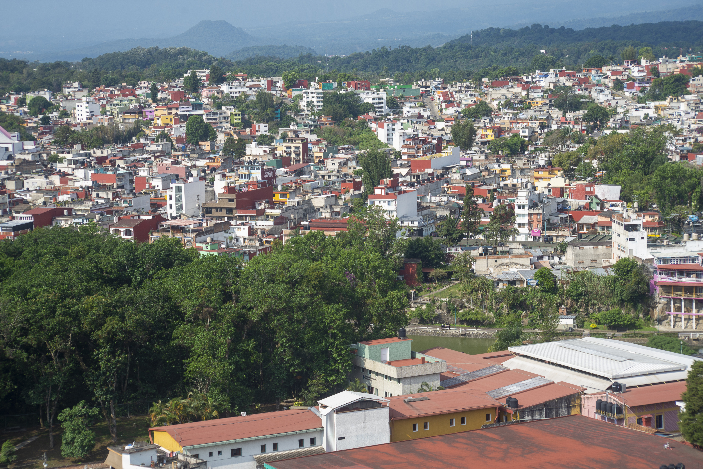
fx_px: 1680
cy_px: 234
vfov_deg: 15.9
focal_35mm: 86
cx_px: 352
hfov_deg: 23.6
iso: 100
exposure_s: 1/250
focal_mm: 86
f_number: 7.1
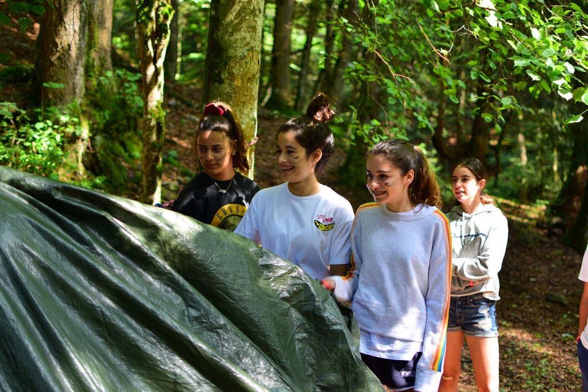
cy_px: 196
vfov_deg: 25.8
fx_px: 858
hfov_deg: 37.8
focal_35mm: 52
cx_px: 294
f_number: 1.8
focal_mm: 35
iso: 200
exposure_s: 1/250
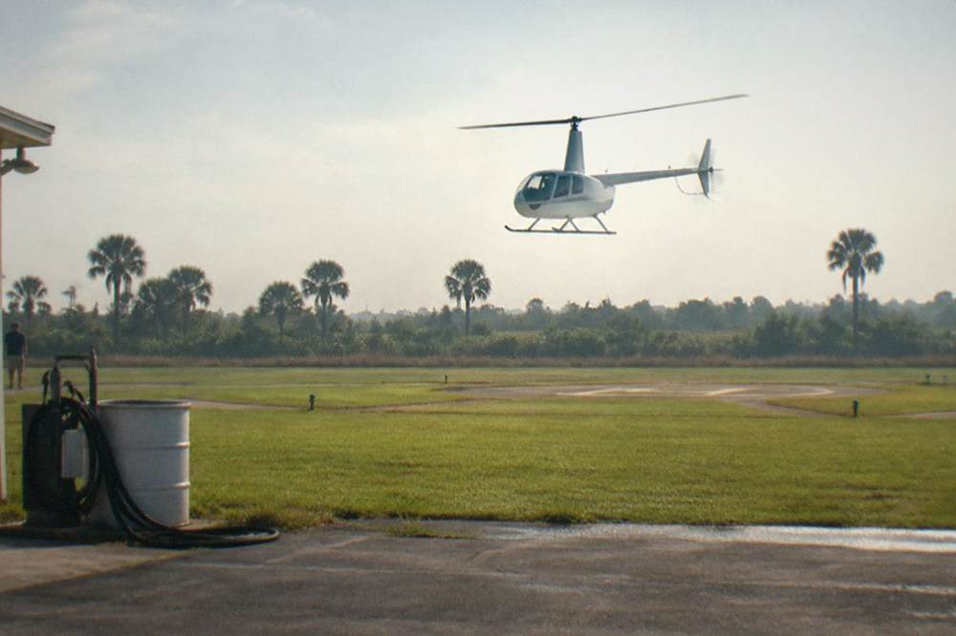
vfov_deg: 37.8
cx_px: 478
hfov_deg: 54.5
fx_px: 929
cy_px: 318
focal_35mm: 35
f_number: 9
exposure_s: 1/320
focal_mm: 35
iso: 160
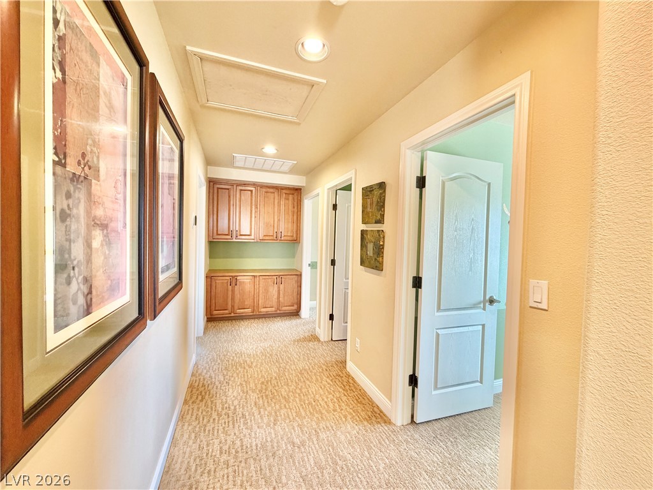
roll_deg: -1.0
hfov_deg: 102.1
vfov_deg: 85.7
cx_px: 326
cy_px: 245
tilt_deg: -1.1
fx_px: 264
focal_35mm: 14
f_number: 2.2
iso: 250
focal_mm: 2.22
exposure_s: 1/60
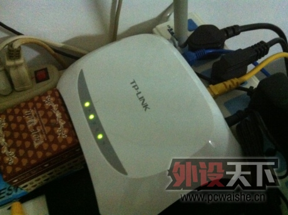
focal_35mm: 35
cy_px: 108
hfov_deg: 52.7
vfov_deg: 40.6
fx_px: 291
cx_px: 144
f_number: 2.8
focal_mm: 3.85
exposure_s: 1/15
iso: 1000
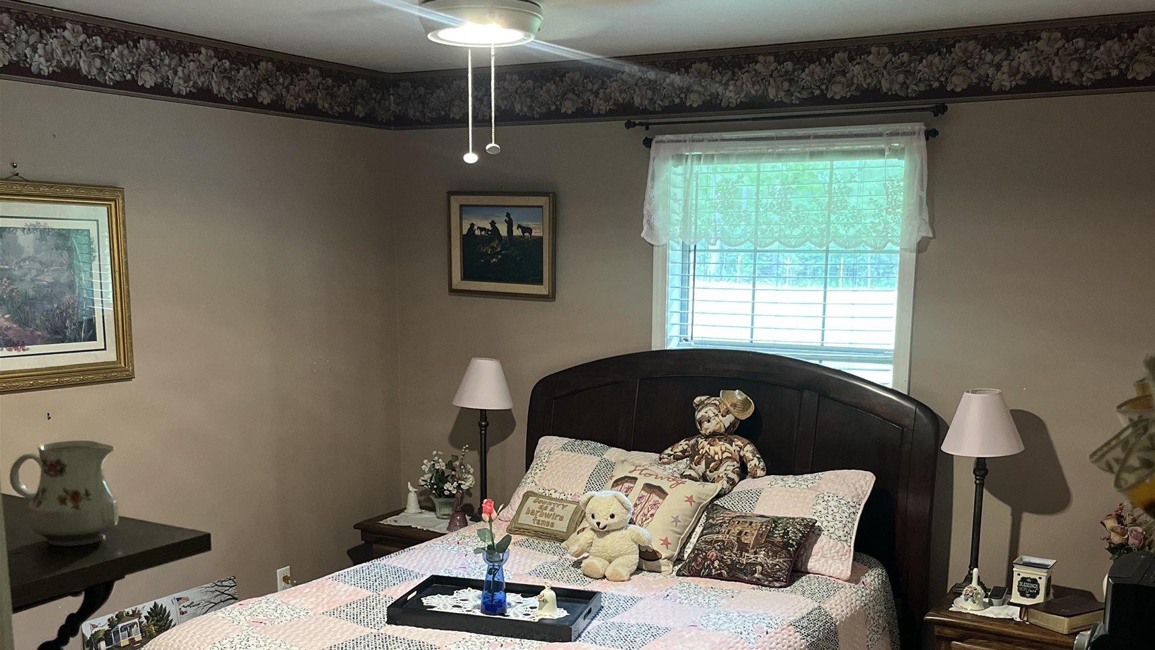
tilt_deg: -10.0
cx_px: 581
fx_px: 1164
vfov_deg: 30.9
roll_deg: -0.8
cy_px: 455
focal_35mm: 38
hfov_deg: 52.8
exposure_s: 1/60
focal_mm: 5.1
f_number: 1.6
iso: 320
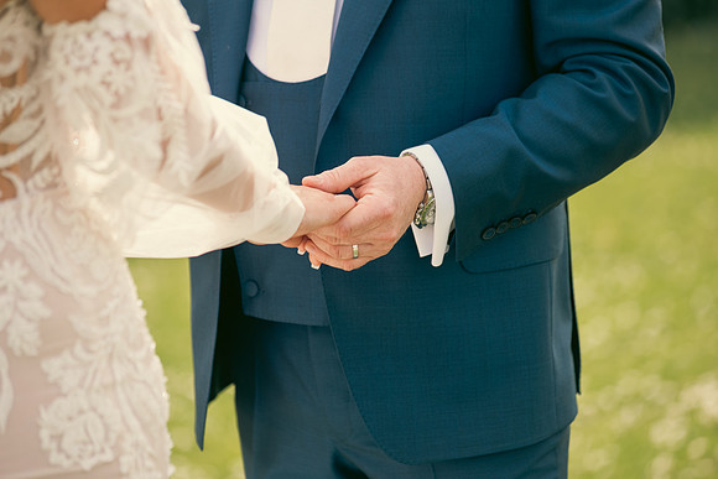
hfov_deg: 11.1
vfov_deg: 7.4
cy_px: 240
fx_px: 3690
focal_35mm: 185
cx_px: 359
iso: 100
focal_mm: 185
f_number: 3.5
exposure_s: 1/250
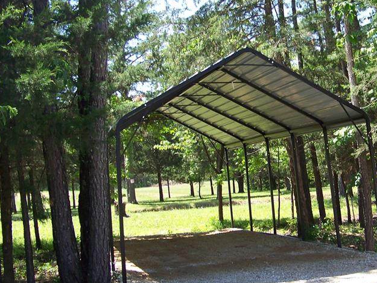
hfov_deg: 32.3
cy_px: 141
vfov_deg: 24.8
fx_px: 643
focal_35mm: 59
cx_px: 265
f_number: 2.8
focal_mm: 5.85
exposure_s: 1/200
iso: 64
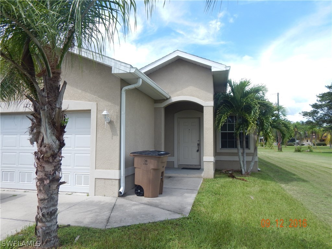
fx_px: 240
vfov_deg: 54.9
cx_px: 166
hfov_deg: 69.4
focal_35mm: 25
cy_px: 124
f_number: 3.1
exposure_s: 1/1500
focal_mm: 4.5
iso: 125
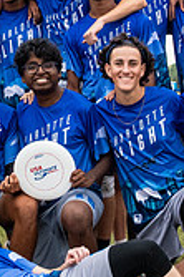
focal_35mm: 144
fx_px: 1106
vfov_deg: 14.3
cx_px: 2
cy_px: 129
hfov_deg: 9.4
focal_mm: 24
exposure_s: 1/800
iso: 1600
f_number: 6.3
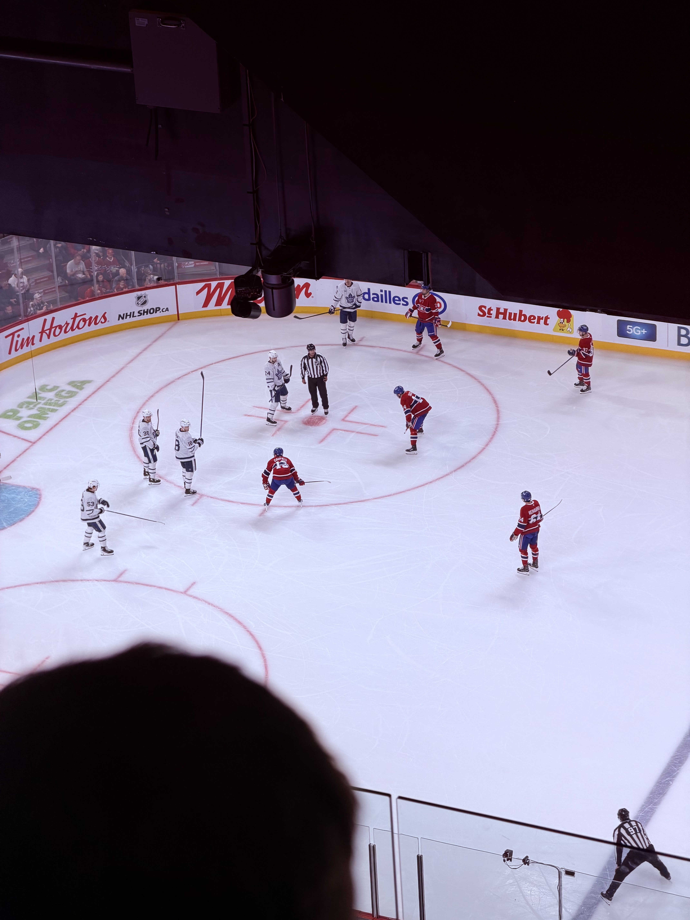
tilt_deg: -27.5
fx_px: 2658
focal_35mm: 100
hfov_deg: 14.8
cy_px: 460
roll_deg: +3.6
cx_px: 345
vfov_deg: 19.6
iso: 40
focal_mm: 16.89
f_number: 2.8
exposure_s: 1/120
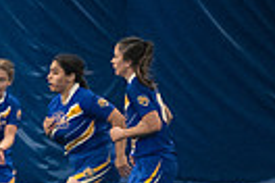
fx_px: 9044
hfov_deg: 1.7
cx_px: -252
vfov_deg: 1.2
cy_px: 395
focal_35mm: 1184
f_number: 2.8
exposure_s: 1/500
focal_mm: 180
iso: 8000
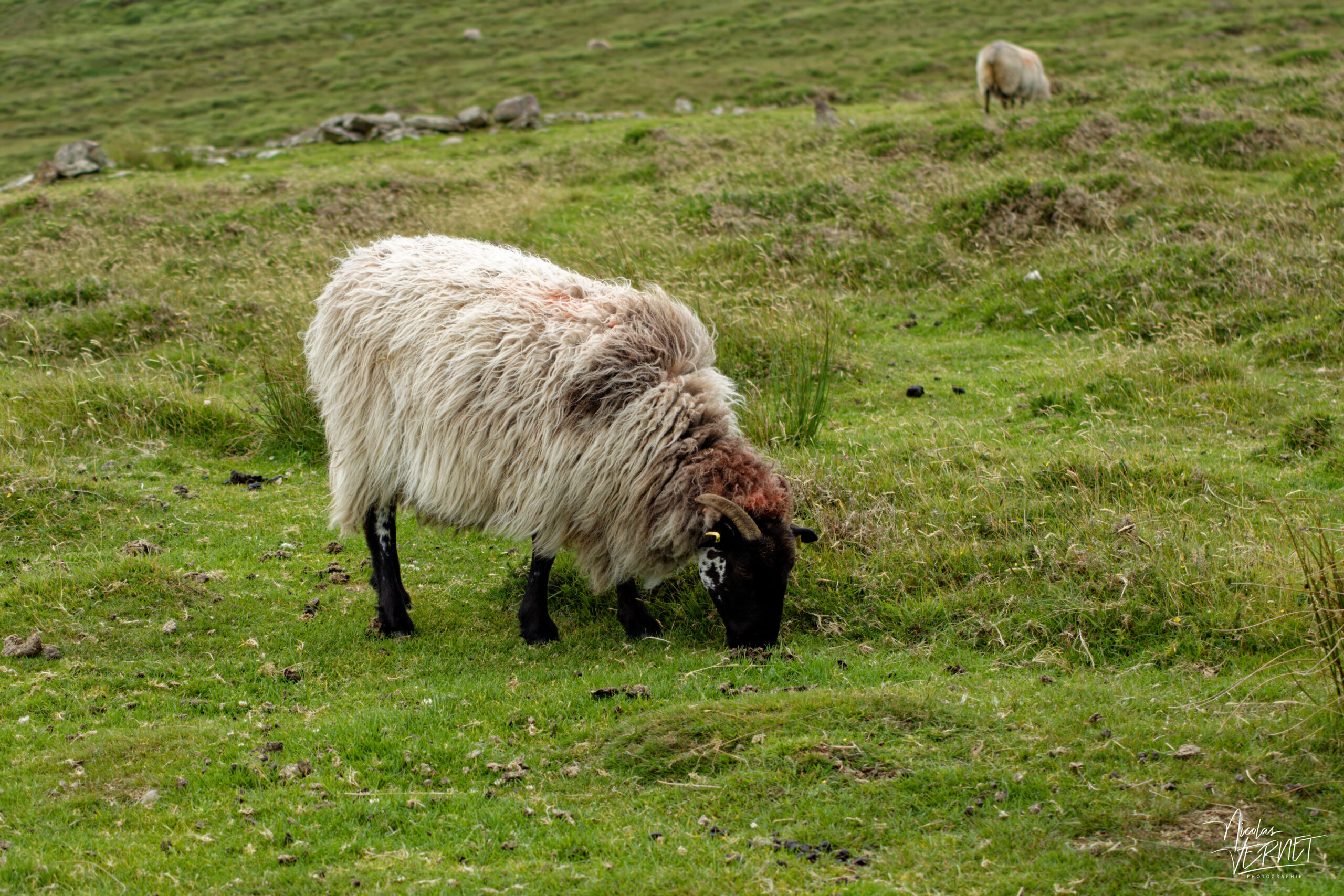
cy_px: 448
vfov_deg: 13.0
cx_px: 672
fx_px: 3920
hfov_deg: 19.5
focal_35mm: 105
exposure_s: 1/800
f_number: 7.1
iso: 800
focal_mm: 70
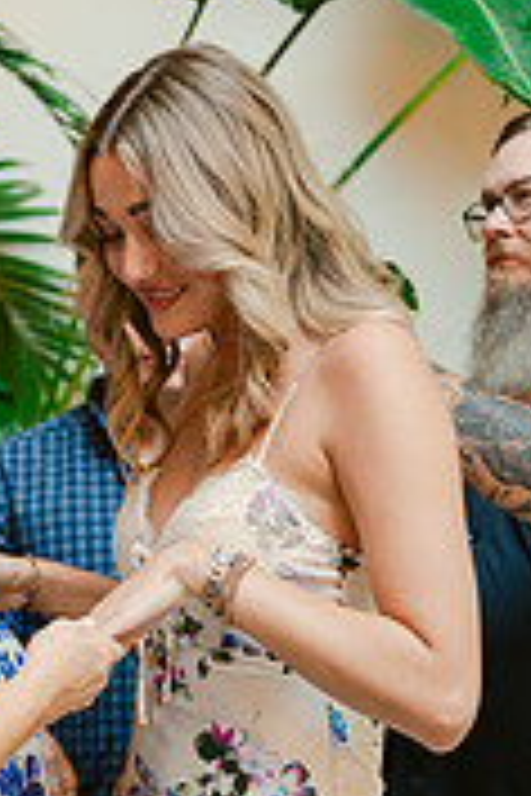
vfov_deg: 19.3
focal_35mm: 105
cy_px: 594
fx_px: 2323
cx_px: 36
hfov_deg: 12.9
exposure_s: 1/250
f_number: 2.8
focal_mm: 41.2
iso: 1000
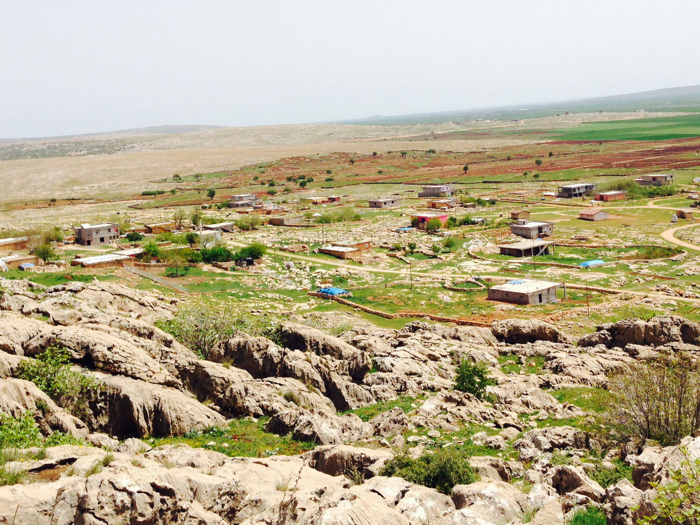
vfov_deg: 31.2
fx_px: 930
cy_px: 165
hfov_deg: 41.1
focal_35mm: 46
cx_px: 405
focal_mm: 4.12
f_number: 2.4
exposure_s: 1/2088
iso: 50
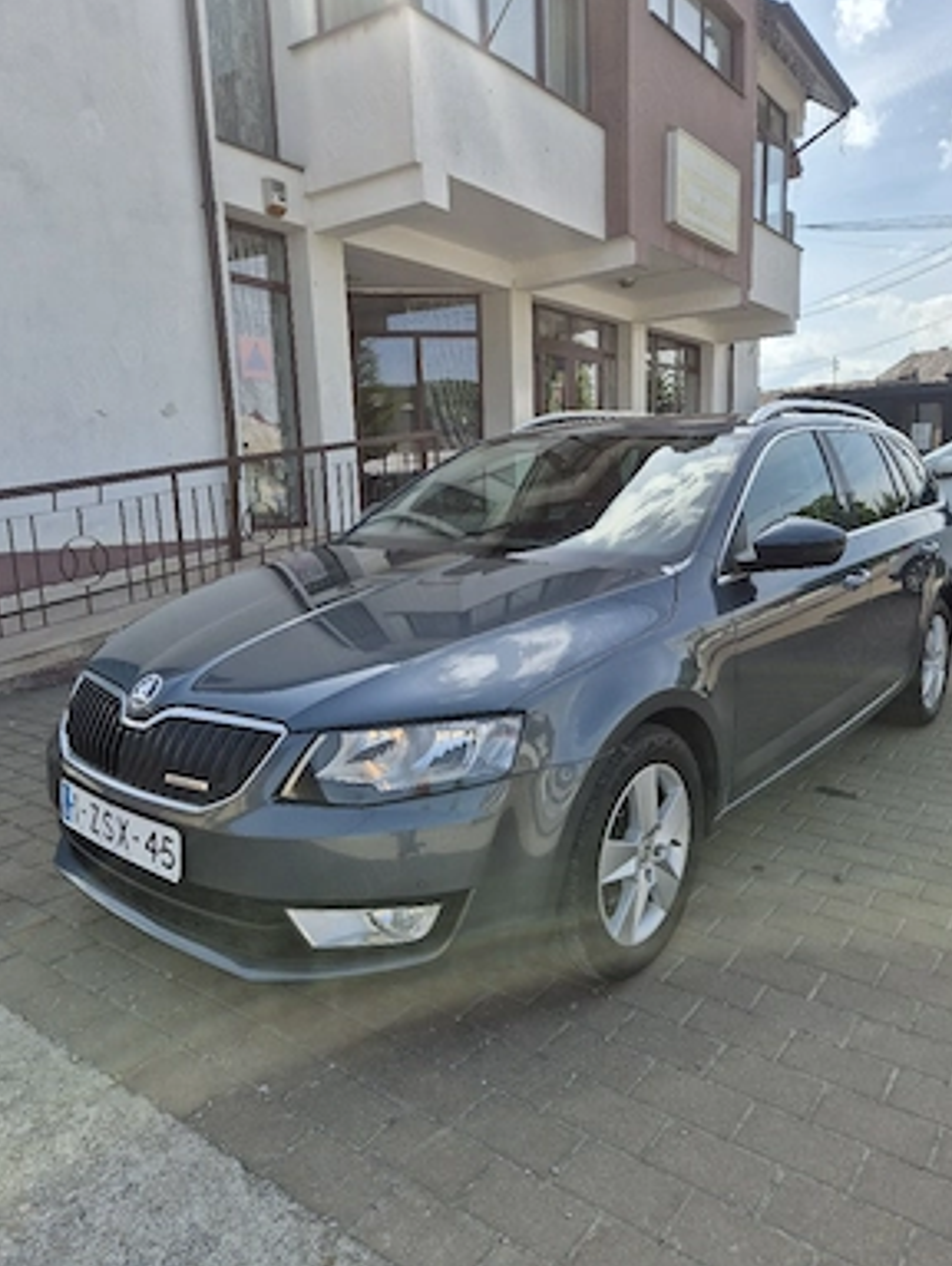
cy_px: 625
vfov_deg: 71.5
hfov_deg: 56.9
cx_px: 489
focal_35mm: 24
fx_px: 879
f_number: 1.8
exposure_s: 1/2000
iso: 25
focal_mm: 5.4
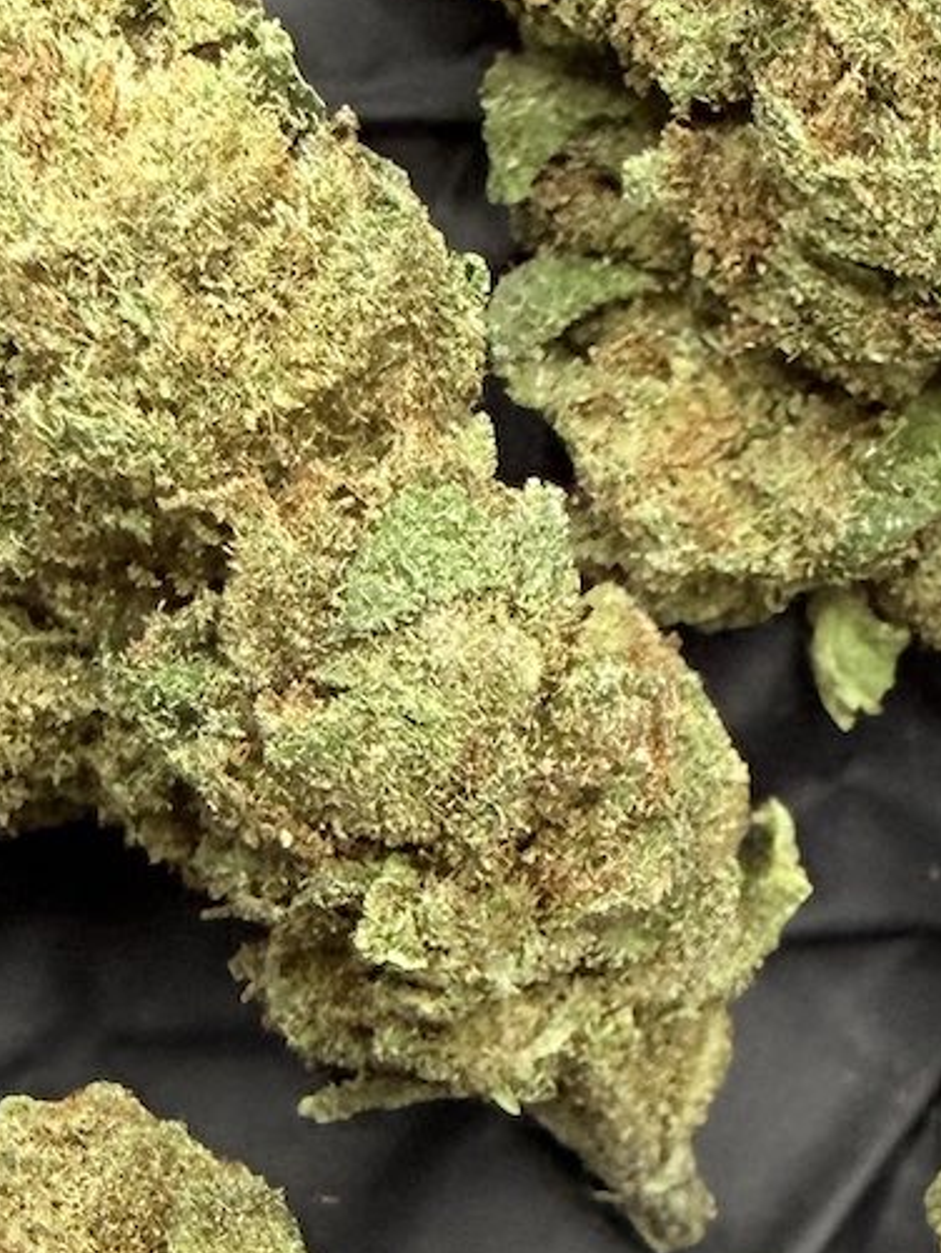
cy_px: 1203
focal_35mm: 92
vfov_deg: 20.7
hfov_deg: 16.0
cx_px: 668
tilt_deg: -71.2
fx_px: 3333
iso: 250
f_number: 2.2
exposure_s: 1/48
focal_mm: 2.22
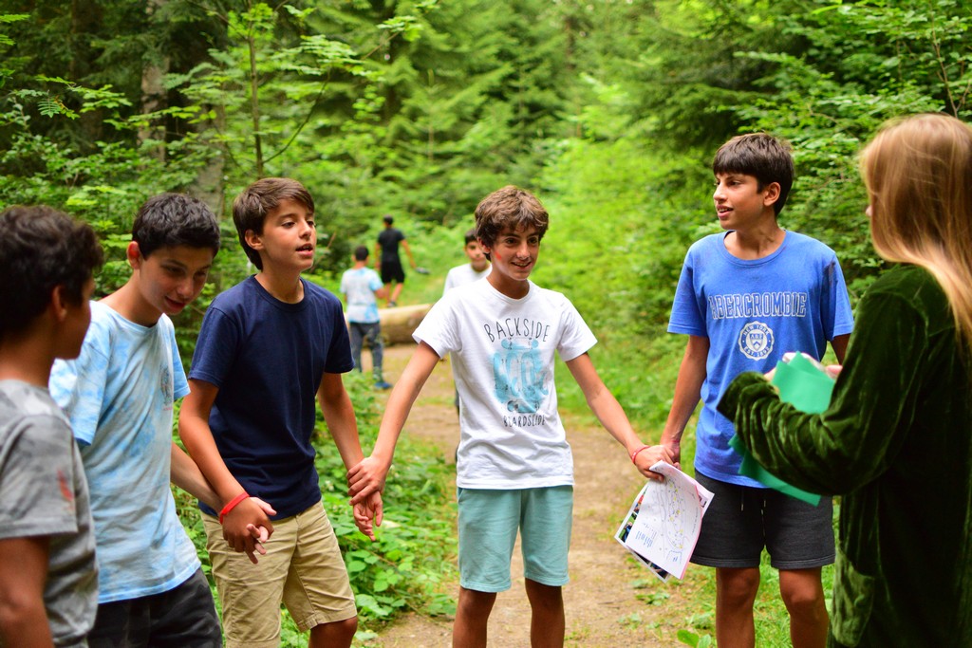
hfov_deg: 37.8
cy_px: 324
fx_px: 1418
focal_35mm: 52
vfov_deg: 25.8
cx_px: 486
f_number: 1.8
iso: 1600
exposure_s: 1/320
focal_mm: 35
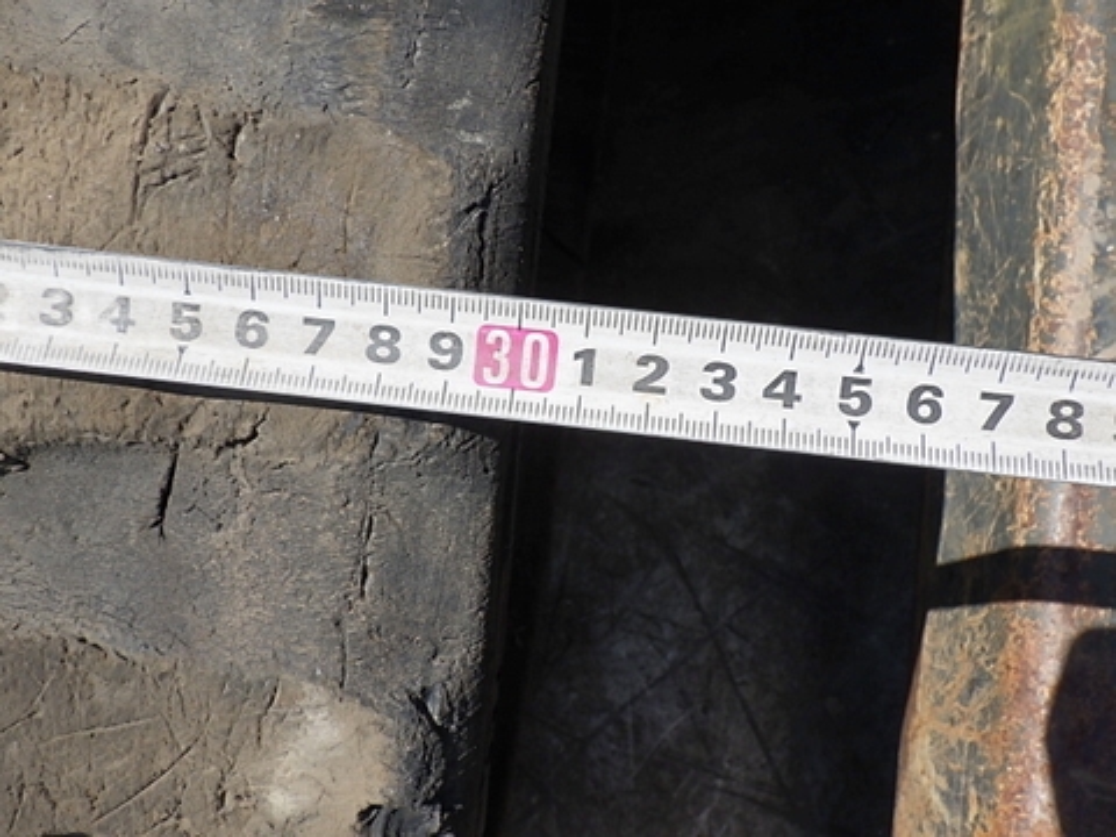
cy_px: 418
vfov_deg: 41.8
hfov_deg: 54.0
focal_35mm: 34
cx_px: 558
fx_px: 1096
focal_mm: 6.1
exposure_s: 1/1250
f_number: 4.6
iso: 250
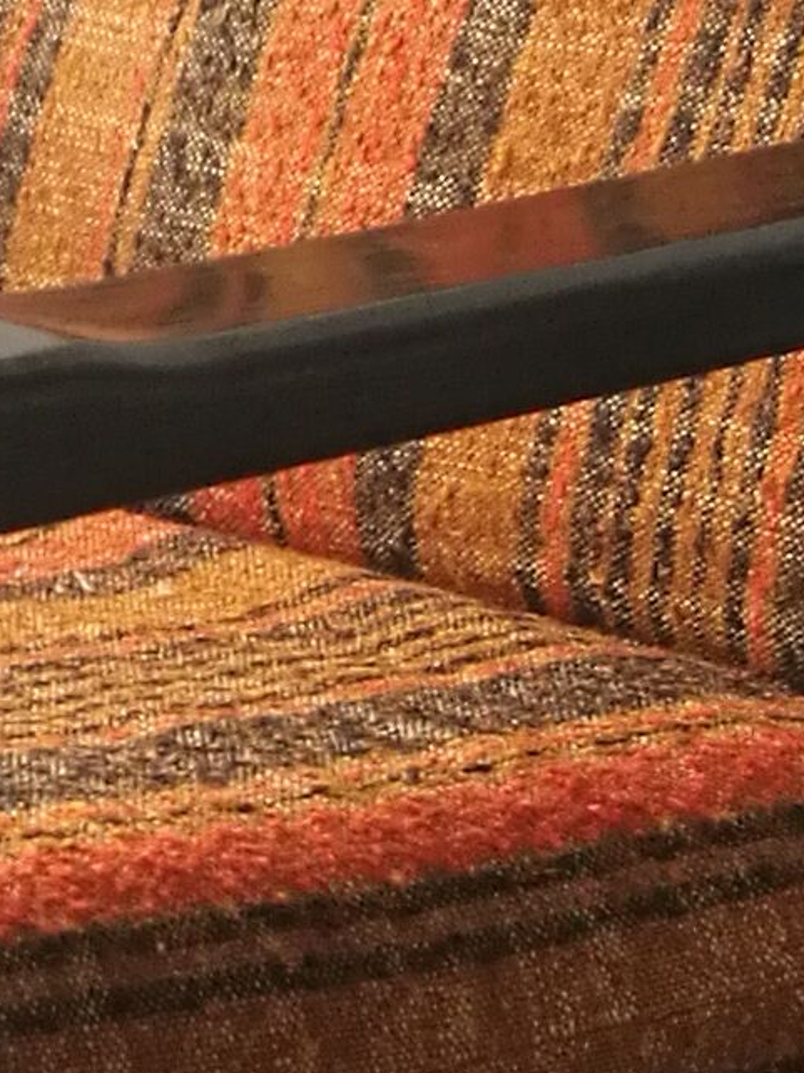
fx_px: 5175
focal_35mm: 167
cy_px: 695
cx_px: -45
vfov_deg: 11.8
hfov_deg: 8.8
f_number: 2.2
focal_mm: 4.5
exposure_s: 1/40
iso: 160
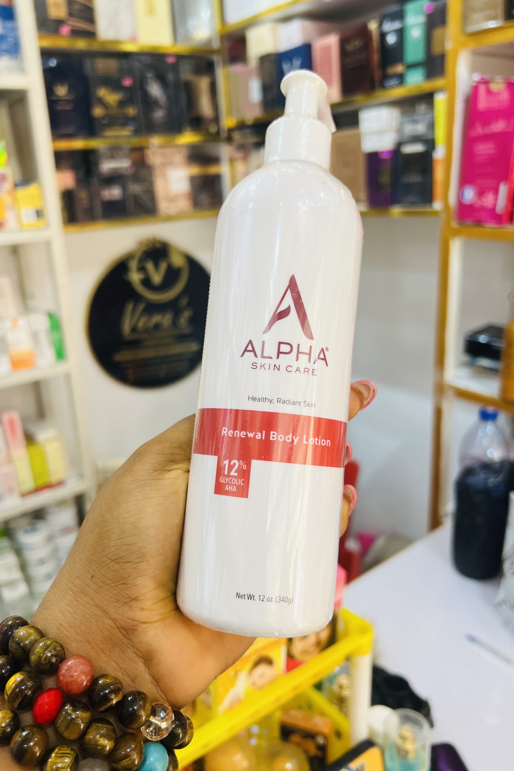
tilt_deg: -17.6
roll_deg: +4.1
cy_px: 384
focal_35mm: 28
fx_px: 600
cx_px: 255
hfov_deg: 46.4
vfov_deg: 65.5
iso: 100
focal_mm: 5.7
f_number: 1.5
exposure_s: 1/121
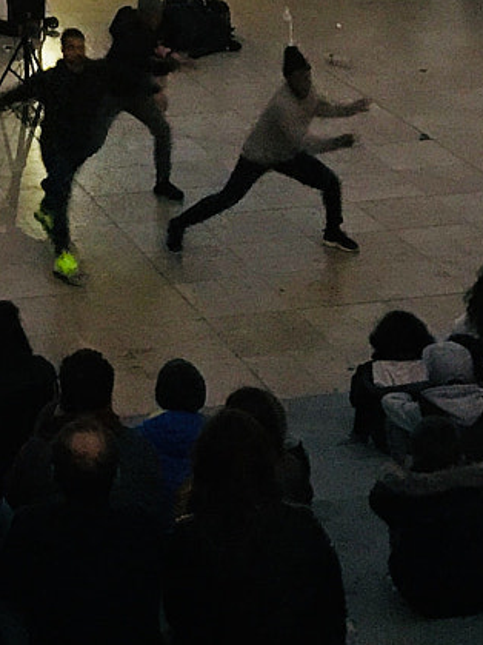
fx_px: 1992
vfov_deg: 16.8
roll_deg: +2.0
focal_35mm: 107
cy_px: -297
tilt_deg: -3.7
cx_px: -163
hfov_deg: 13.3
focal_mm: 3.99
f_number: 1.8
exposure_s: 1/4
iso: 100
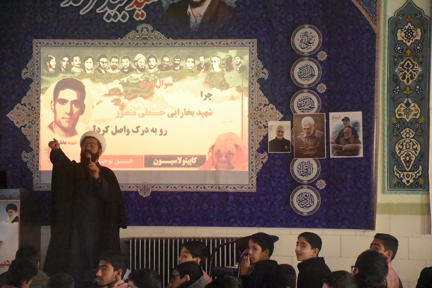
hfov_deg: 18.2
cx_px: 216
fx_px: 1350
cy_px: 144
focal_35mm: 112
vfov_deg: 12.2
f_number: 5
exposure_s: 1/640
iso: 25600
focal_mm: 75
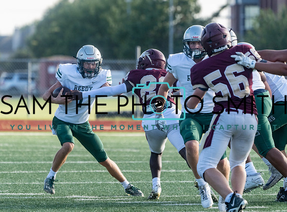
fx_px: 4484
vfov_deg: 2.7
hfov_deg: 3.7
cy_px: 95
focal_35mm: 544
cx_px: 112
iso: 1250
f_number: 8
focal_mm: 462
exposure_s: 1/1250
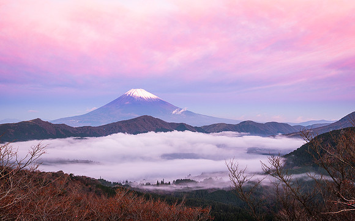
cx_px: 178
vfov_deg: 27.4
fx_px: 454
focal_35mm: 47
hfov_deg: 42.7
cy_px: 103
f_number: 16
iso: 200
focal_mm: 30.9
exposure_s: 2
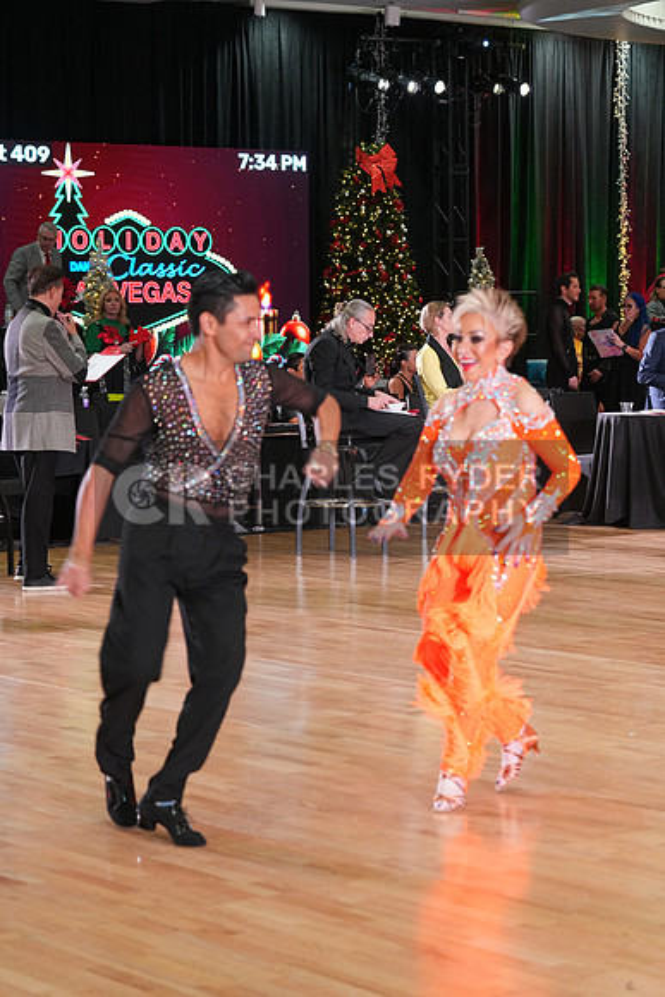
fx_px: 2520
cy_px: 498
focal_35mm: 91
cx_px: 332
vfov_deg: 22.4
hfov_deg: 15.0
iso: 2500
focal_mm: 91
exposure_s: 1/200
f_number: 5
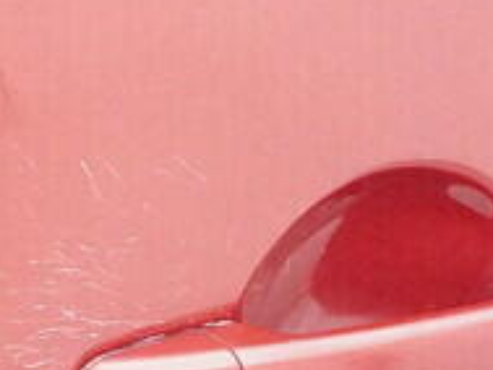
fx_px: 3748
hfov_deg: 6.4
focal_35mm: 263
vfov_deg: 5.7
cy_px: 152
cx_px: -1338
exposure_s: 1/320
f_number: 5.6
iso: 5000
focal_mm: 24
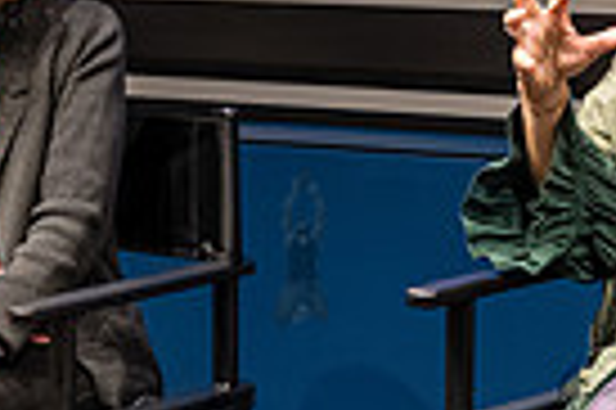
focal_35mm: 211
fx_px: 3606
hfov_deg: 9.6
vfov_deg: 6.5
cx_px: 732
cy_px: -70
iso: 5000
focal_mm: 45
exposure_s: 1/160
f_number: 3.5
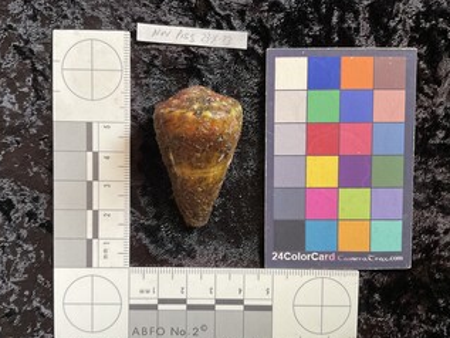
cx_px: 213
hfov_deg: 56.8
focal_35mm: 32
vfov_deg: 44.2
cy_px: 181
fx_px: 416
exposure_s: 1/60
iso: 80
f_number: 1.8
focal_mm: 3
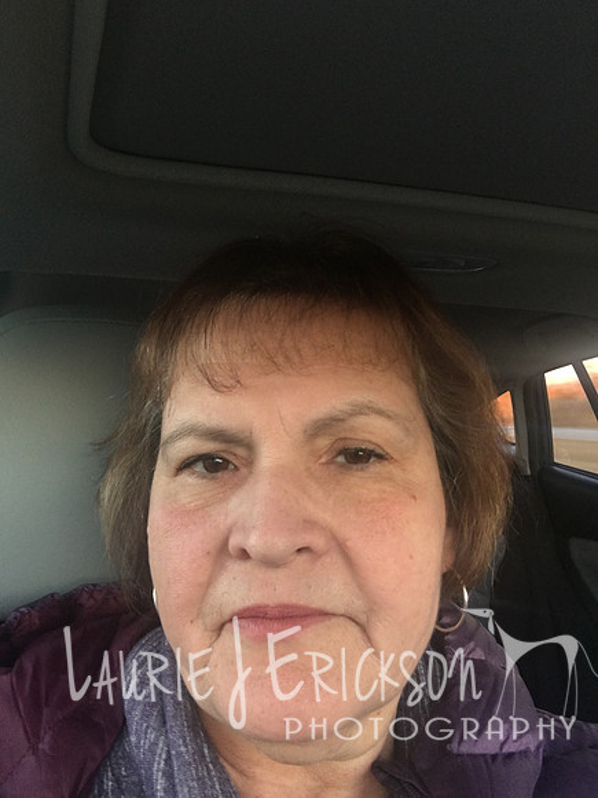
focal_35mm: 31
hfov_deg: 45.4
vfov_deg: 58.4
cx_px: 299
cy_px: 399
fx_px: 714
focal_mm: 2.65
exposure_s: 1/15
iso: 40
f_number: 2.2
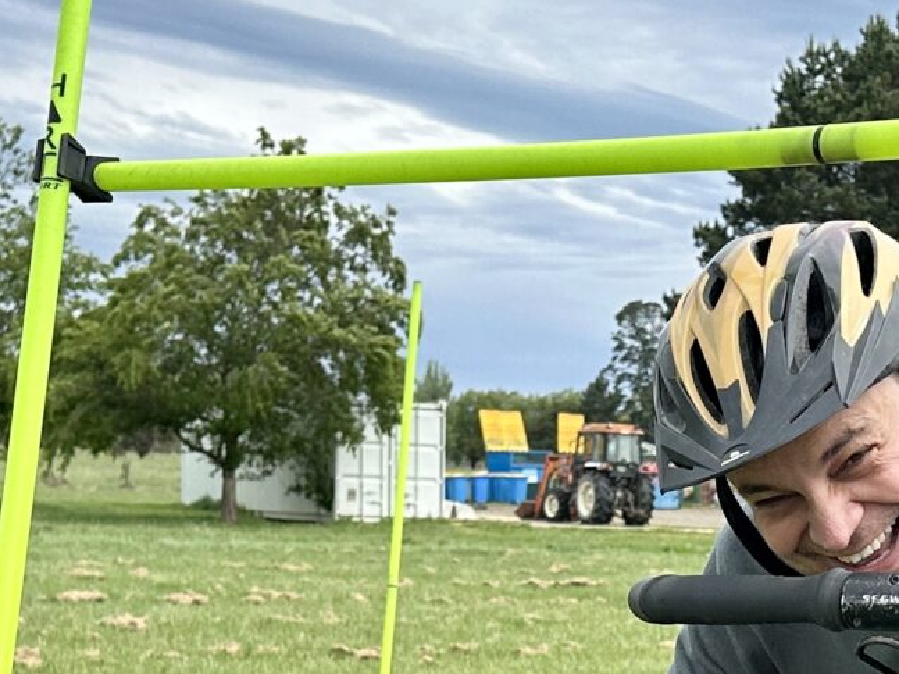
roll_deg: -1.3
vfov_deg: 14.9
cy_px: 864
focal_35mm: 95
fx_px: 2467
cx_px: 636
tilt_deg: -7.4
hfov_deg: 20.5
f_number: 1.78
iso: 80
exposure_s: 1/3356
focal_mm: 6.86
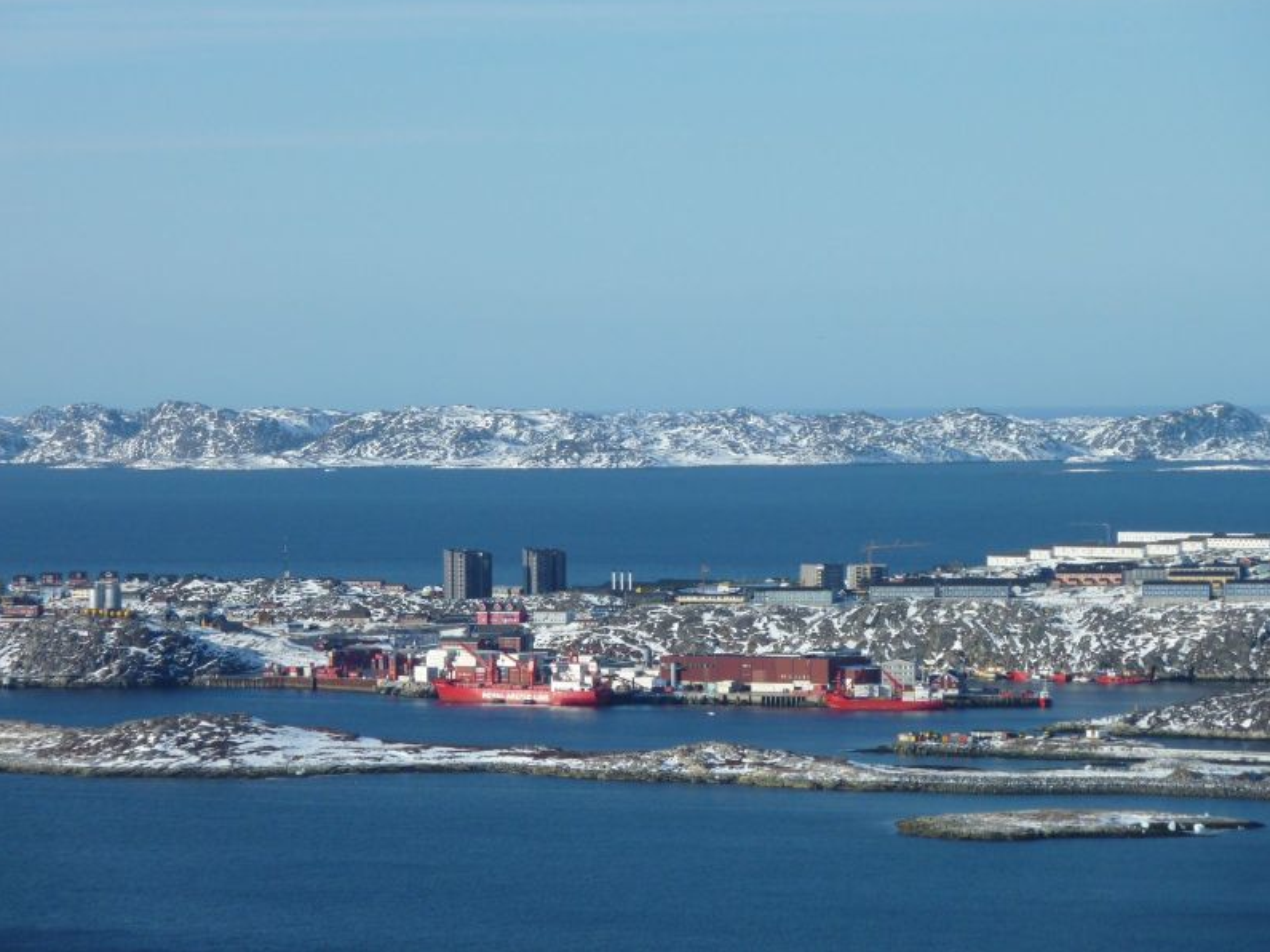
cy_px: 474
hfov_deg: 11.6
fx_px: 6236
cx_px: 636
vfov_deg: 8.7
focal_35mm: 170
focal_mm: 27.8
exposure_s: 1/500
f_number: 5.6
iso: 80
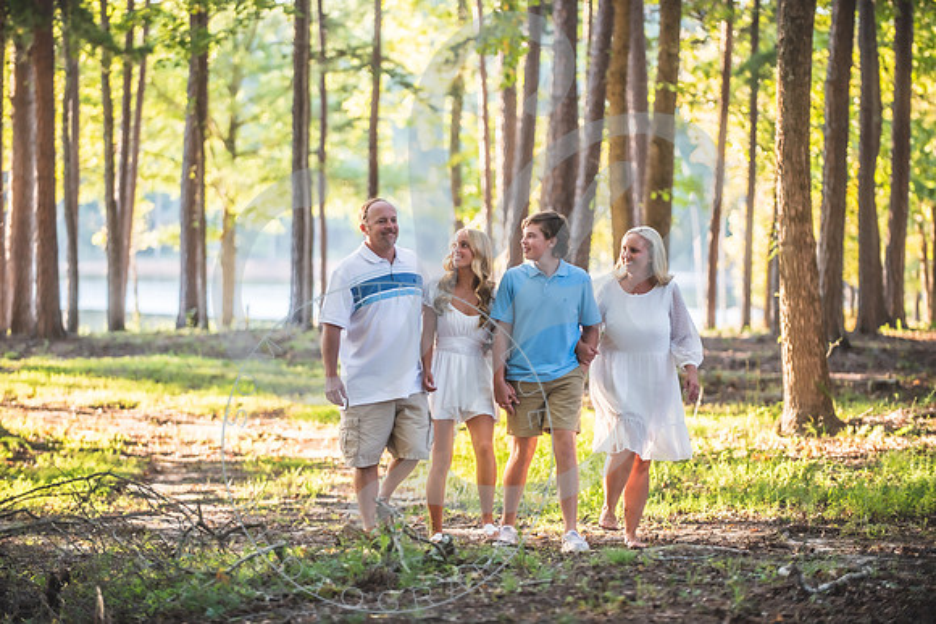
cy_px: 312
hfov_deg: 15.2
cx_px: 468
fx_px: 3511
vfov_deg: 10.2
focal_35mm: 135
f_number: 2.8
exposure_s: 1/200
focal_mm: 135
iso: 200
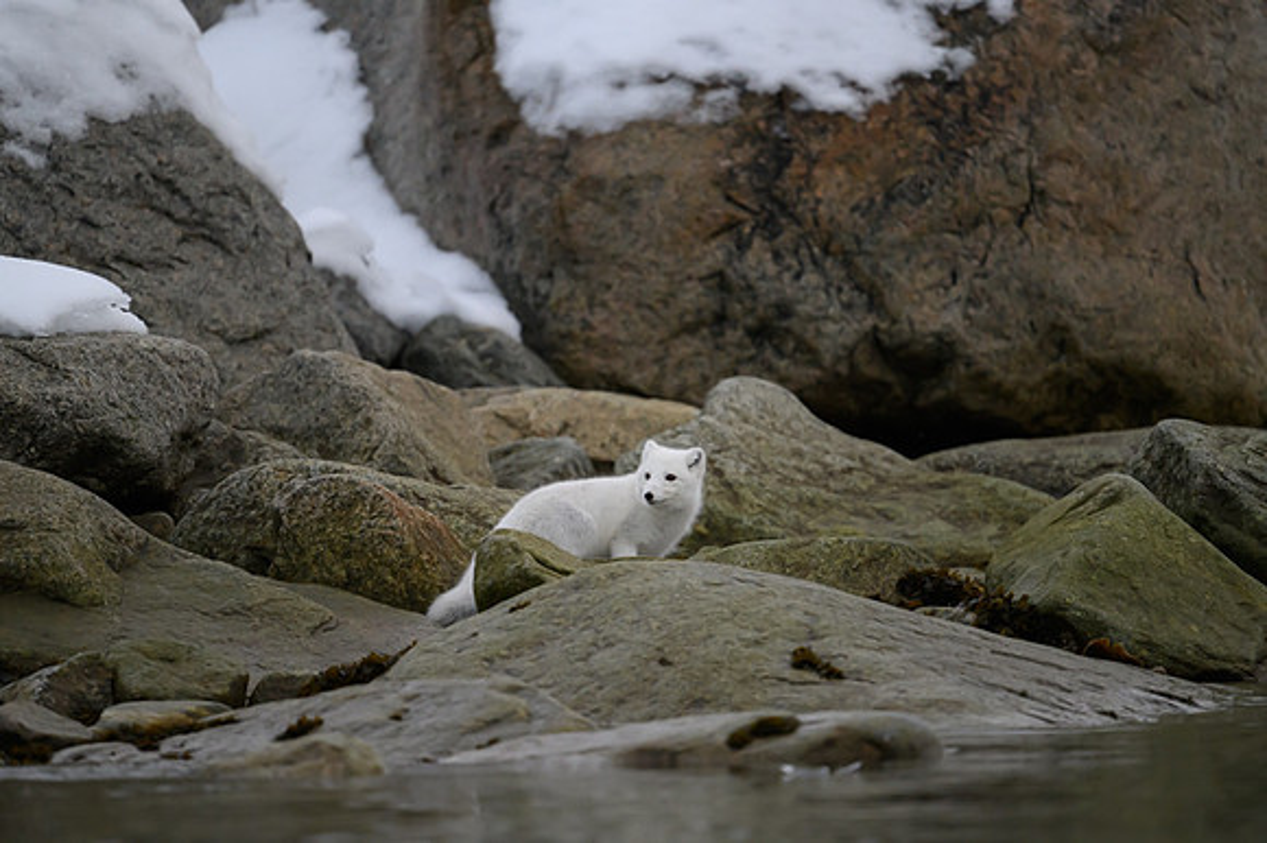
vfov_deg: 2.5
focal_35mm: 560
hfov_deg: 3.7
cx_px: 634
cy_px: 422
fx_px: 19697
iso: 2000
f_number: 4
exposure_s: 1/1600
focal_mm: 560
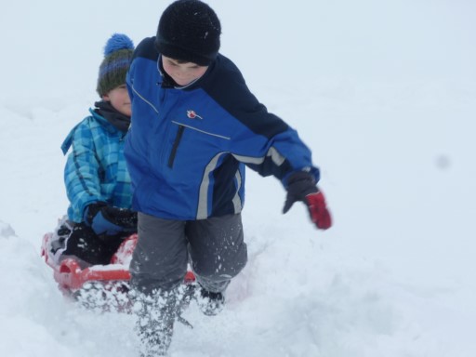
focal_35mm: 257
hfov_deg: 7.7
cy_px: 178
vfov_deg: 5.8
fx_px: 3534
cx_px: 238
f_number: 5.9
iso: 80
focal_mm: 36
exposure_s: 1/160
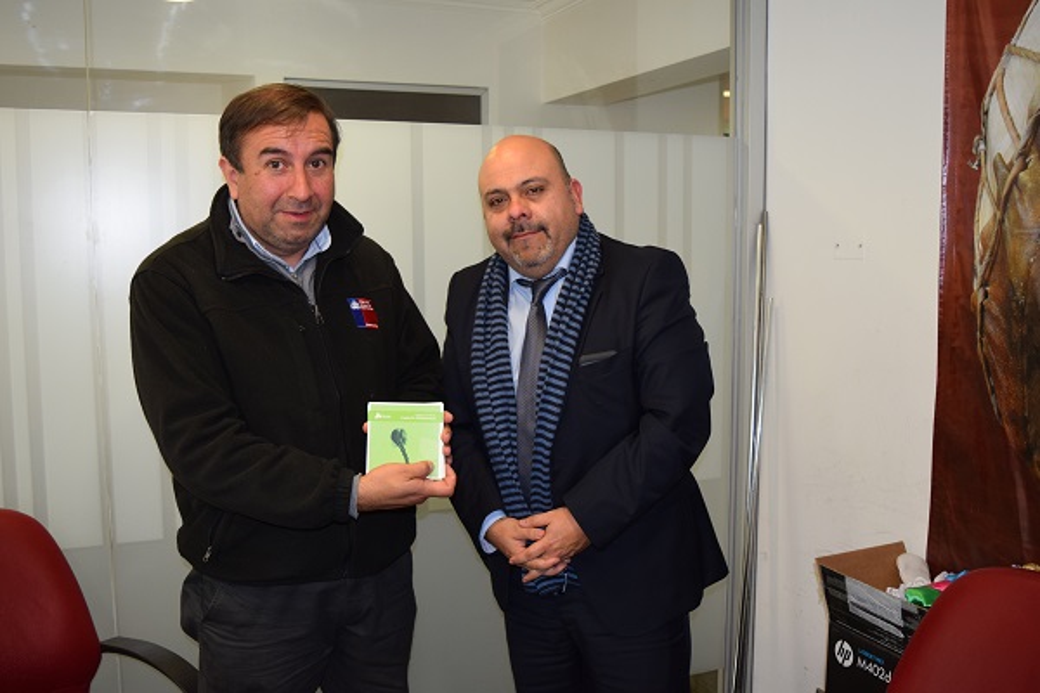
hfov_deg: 55.1
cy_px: 346
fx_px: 997
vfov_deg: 38.4
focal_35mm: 34
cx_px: 520
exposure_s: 1/80
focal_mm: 23
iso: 800
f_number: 4.5
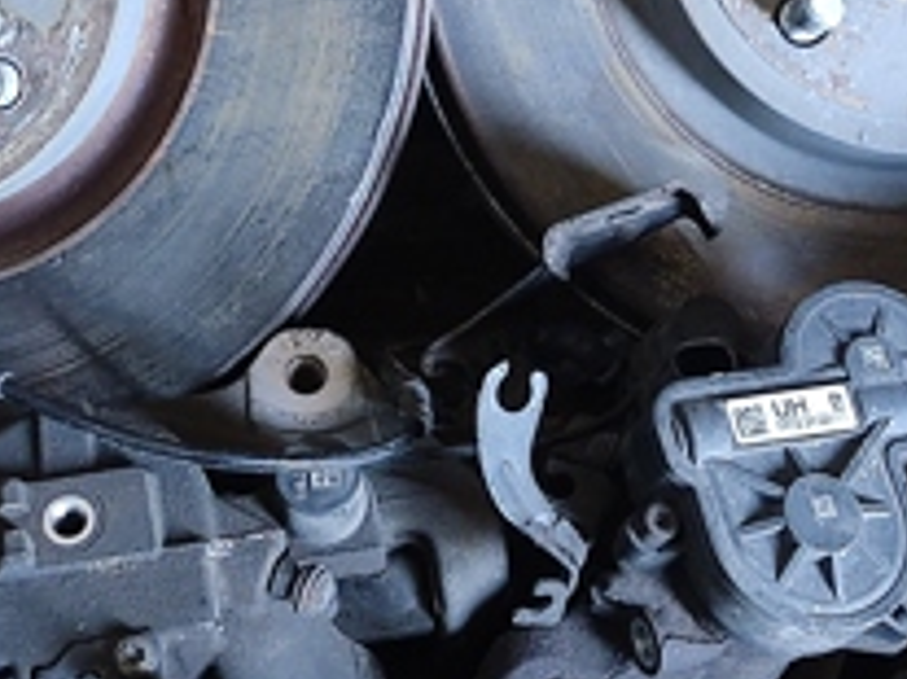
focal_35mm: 105
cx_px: 372
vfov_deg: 14.1
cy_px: 237
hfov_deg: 18.7
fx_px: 2750
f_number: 1.79
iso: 740
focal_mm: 4.71
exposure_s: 1/25
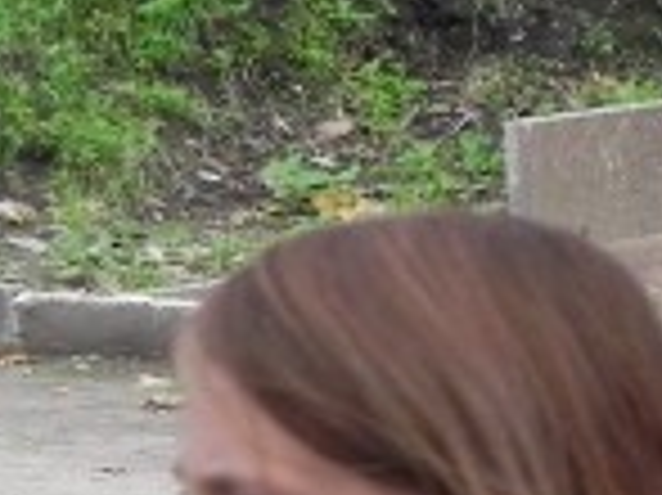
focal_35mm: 371
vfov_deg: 4.0
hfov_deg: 5.3
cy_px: 454
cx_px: 1292
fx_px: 7089
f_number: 4
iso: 160
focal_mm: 15.1
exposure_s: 1/78.6
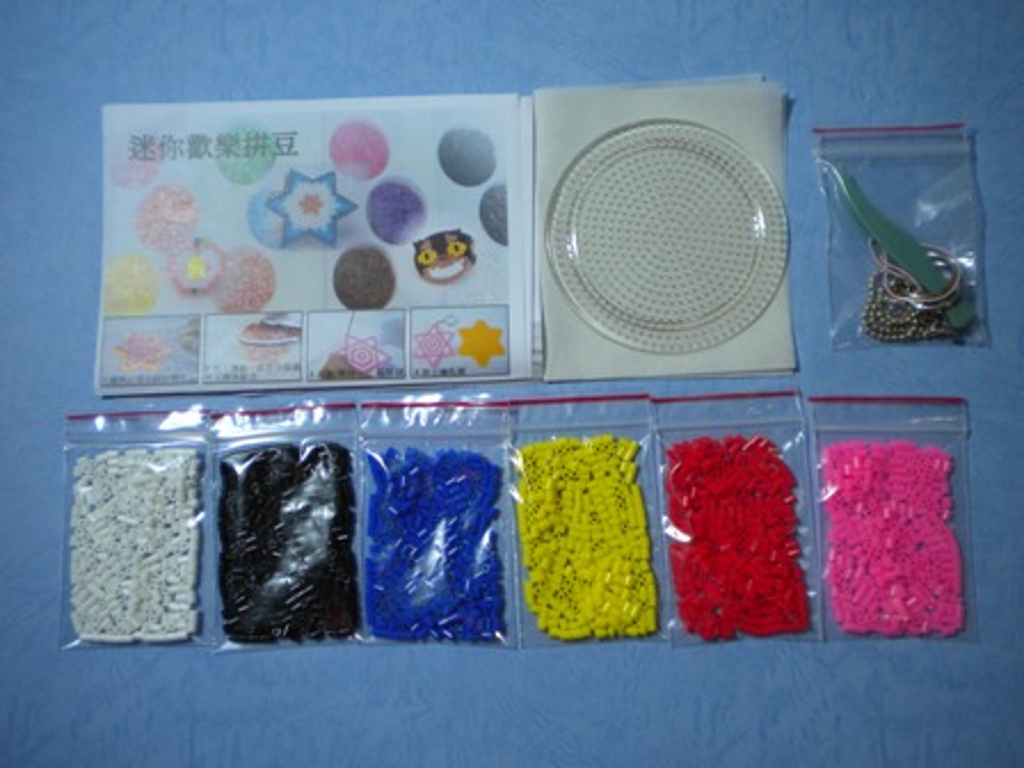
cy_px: 384
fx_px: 1035
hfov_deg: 52.6
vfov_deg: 40.7
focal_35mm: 35
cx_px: 512
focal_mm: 6.3
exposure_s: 1/60.4
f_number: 3.1
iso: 82
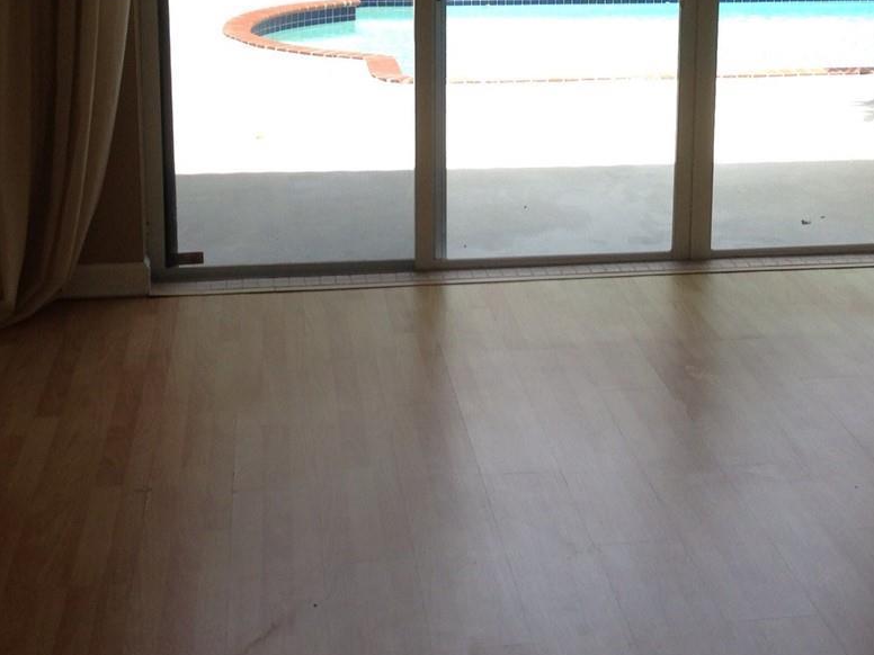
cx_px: 539
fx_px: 1717
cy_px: 105
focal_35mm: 68
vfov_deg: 21.3
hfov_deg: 28.5
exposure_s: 1/226
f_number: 2.4
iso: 50
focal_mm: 4.13
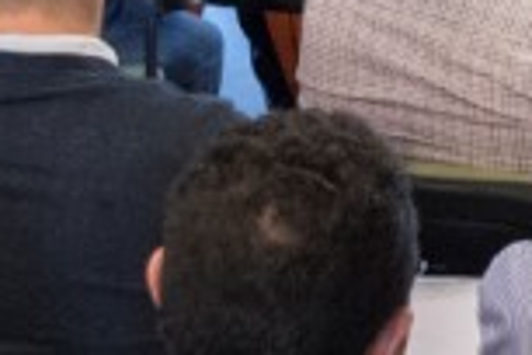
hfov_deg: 8.1
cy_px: 44
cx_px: 695
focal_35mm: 250
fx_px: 3699
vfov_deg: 5.5
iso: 2500
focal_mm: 25
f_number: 4
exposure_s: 1/40
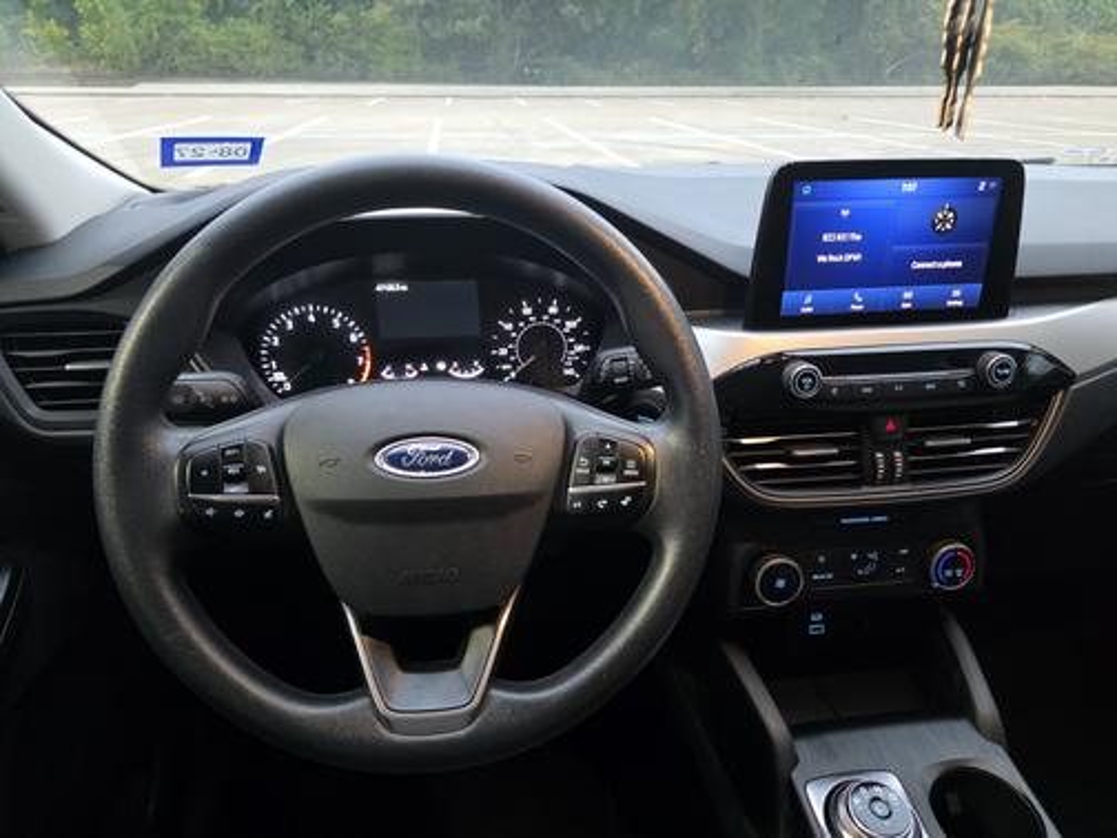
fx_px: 742
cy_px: 419
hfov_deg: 73.9
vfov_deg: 58.9
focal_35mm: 23
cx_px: 558
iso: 1000
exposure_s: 1/62.5
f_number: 1.7
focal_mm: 6.3
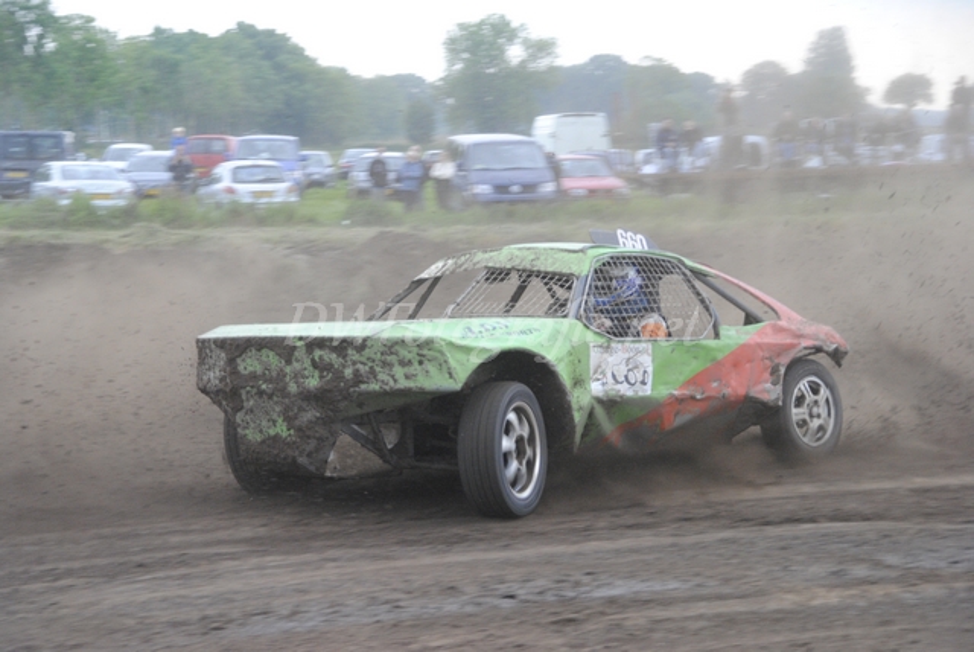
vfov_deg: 12.7
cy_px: 326
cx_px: 487
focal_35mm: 108
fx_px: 2925
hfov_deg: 18.9
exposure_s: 1/320
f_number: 5.3
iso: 800
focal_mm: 72
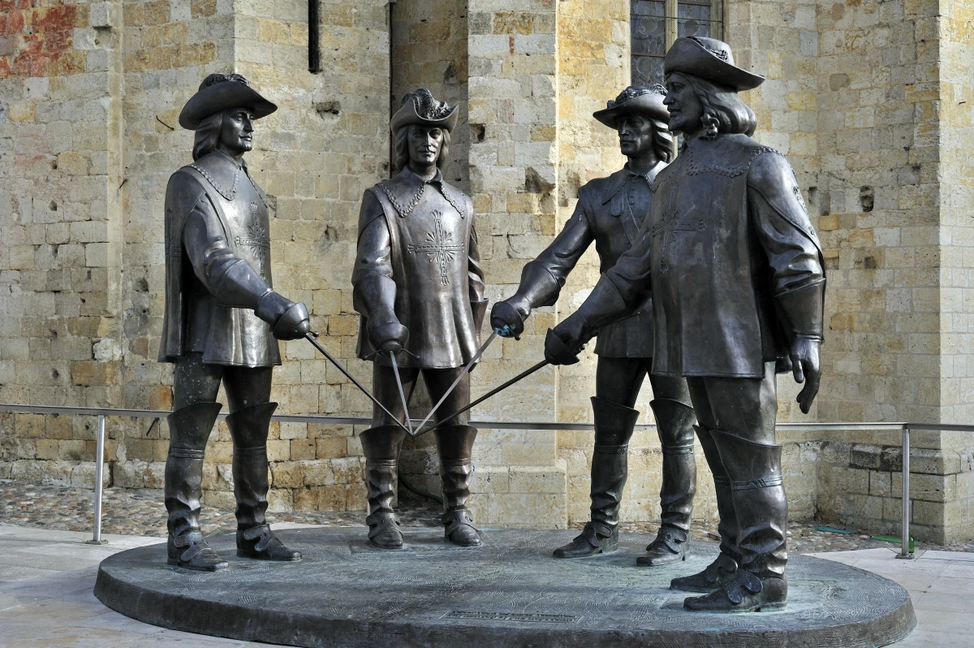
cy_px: 324
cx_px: 487
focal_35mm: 50
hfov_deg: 39.6
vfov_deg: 26.9
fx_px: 1352
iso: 200
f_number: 10
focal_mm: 50
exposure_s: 1/125
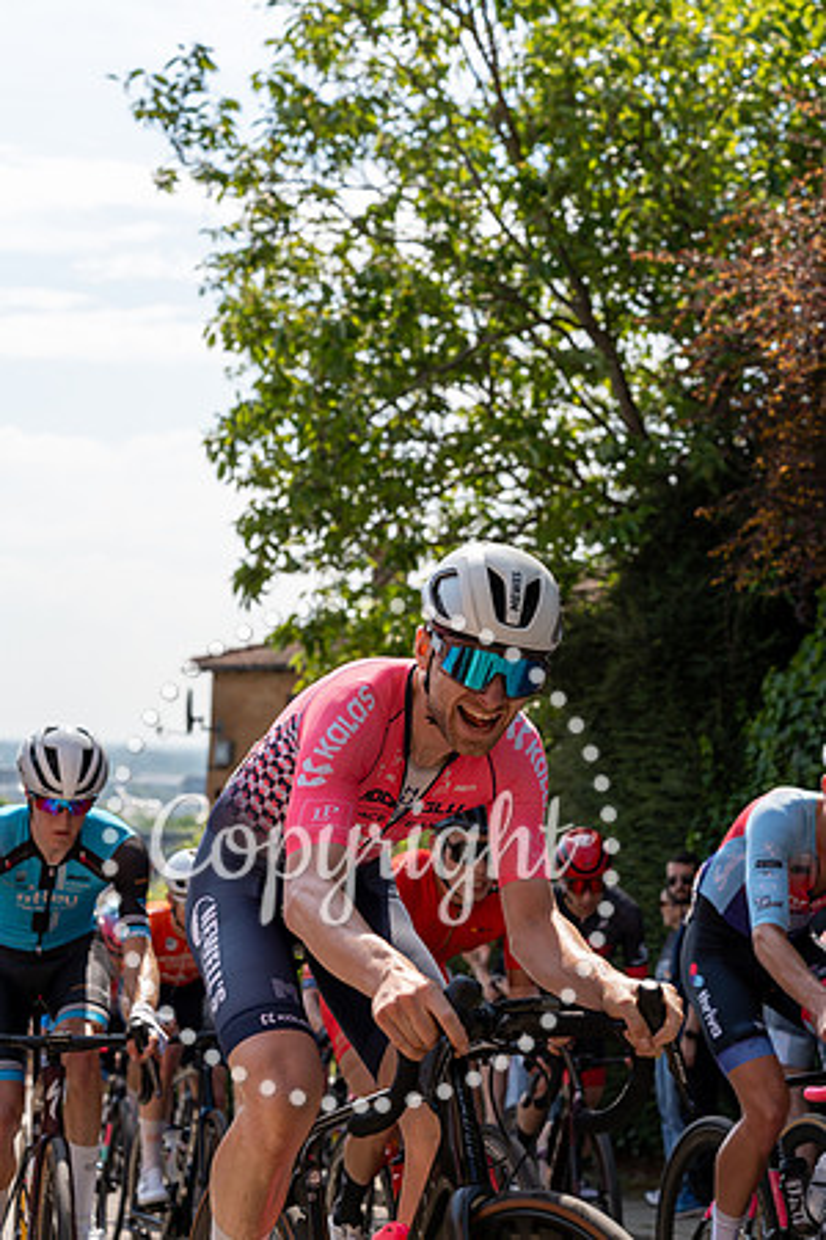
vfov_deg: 34.5
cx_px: 413
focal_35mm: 58
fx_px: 1996
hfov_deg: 23.4
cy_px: 620
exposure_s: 1/1000
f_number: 4.5
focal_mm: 58
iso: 100
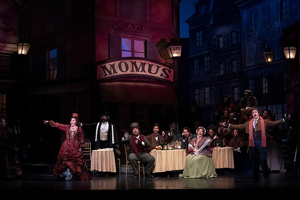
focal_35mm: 102
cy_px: 97
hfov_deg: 20.0
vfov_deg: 13.4
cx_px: 159
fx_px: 850
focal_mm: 93
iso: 16000
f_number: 14
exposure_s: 1/400
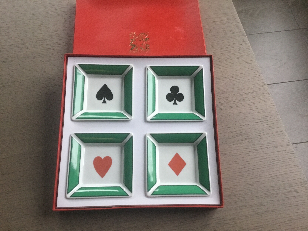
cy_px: 116
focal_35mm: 31
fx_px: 276
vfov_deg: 45.4
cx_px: 154
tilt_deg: -64.6
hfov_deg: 58.4
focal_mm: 3.3
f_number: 2.4
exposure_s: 1/33
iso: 250
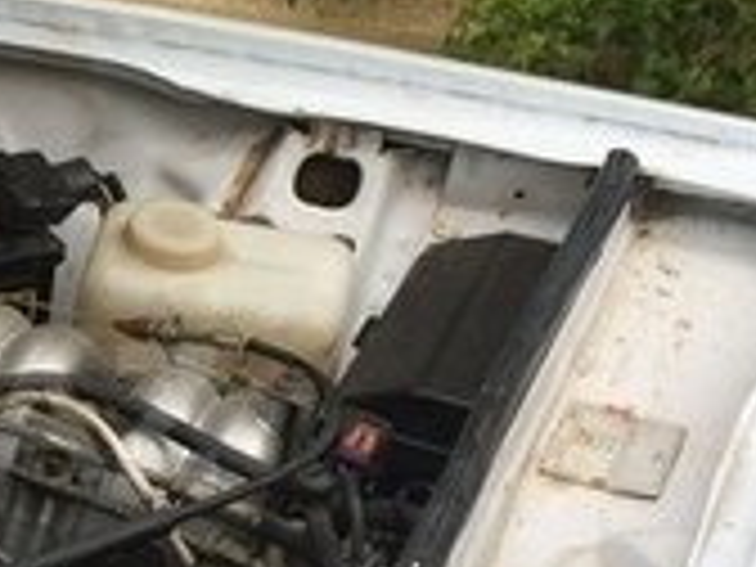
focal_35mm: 114
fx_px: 2490
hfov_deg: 16.3
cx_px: -243
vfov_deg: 13.0
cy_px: 412
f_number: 2.2
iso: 32
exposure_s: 1/345
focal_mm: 4.15
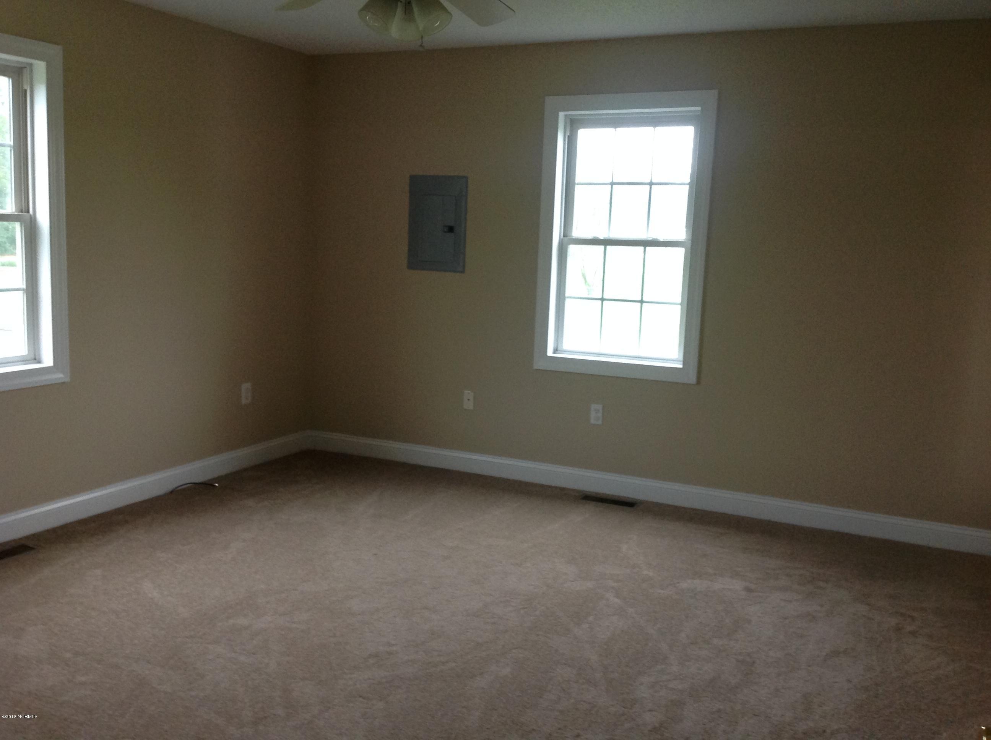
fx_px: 1001
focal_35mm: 35
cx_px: 496
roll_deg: -2.3
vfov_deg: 40.6
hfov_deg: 52.7
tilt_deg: -7.9
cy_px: 370
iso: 160
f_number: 2.4
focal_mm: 4.28
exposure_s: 1/15
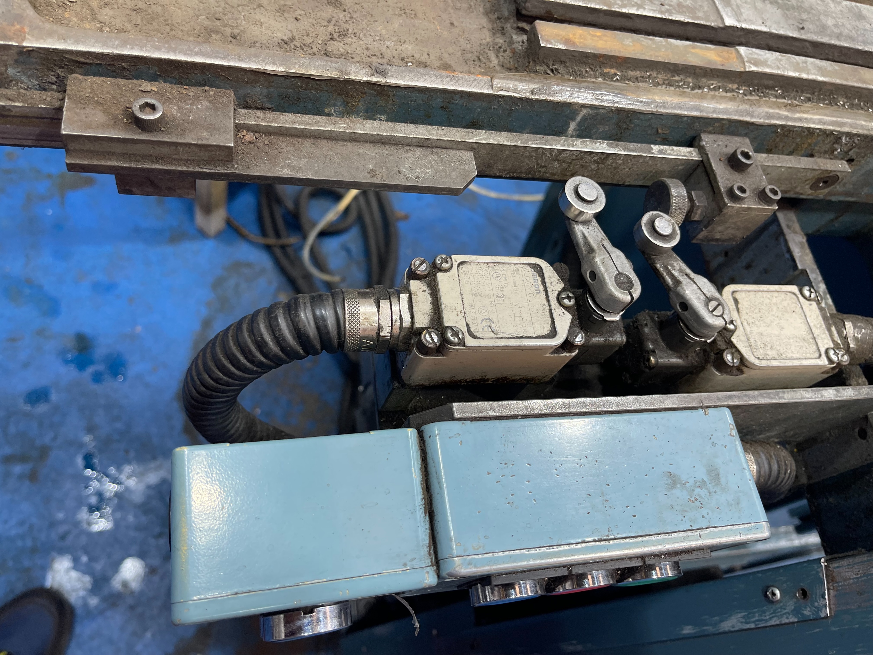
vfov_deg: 53.1
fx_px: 656
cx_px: 436
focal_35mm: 26
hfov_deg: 67.3
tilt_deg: -57.4
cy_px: 328
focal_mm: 5.1
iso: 100
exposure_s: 1/100
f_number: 1.6
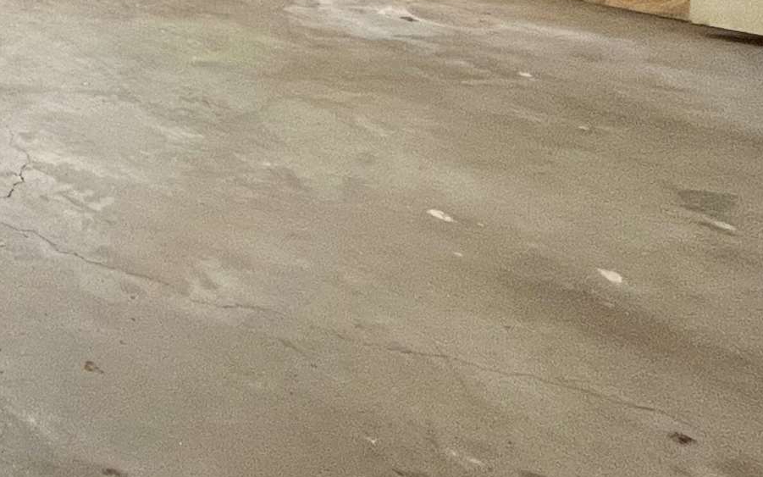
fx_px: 977
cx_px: -394
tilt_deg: -4.3
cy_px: -258
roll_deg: +0.7
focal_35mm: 47
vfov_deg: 22.2
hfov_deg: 27.9
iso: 250
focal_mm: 1.57
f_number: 1.8
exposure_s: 1/60
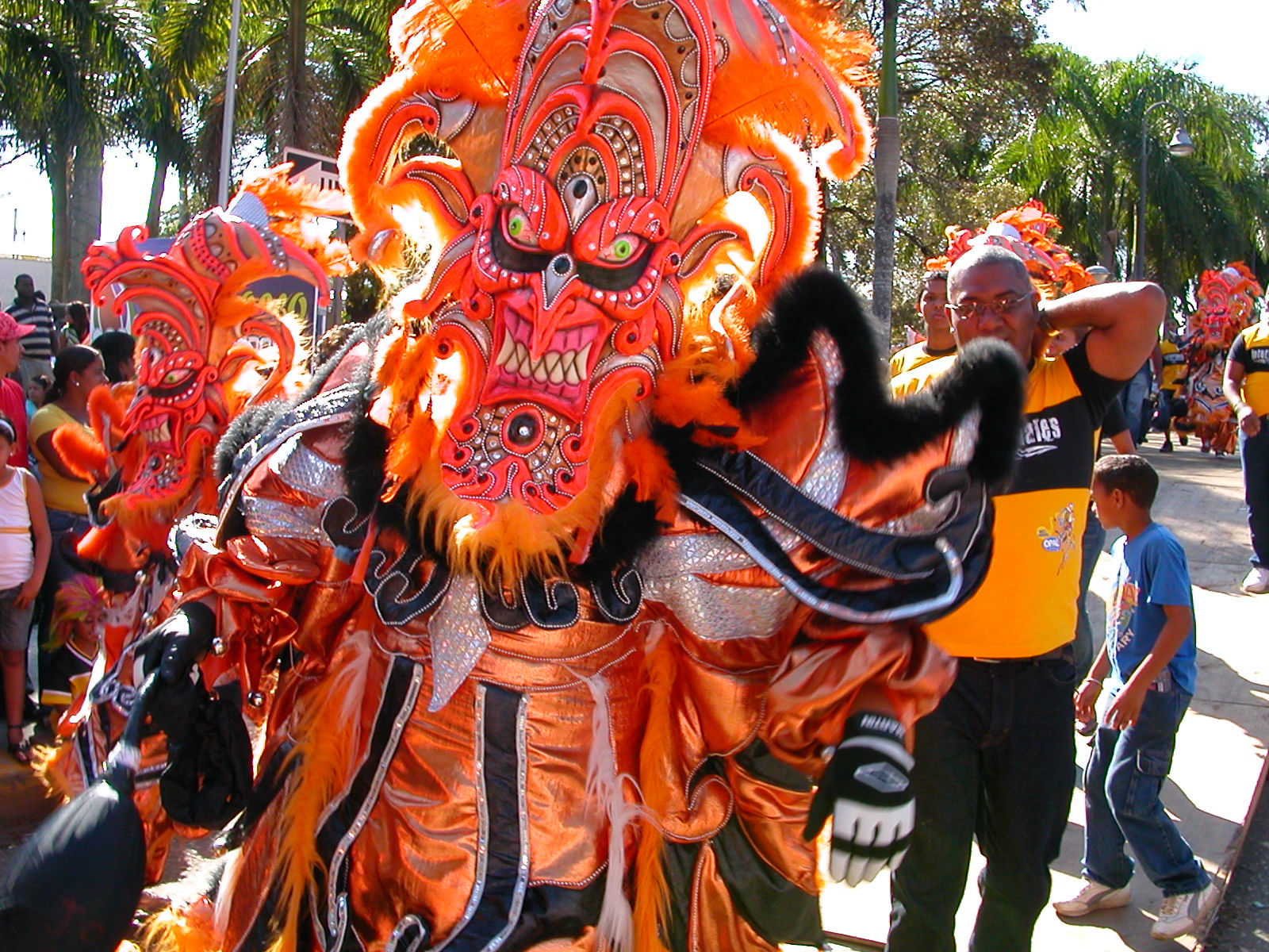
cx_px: 634
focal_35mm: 37
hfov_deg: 50.1
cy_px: 476
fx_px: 1356
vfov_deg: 38.7
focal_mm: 5.6
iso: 100
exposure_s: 1/148
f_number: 4.5
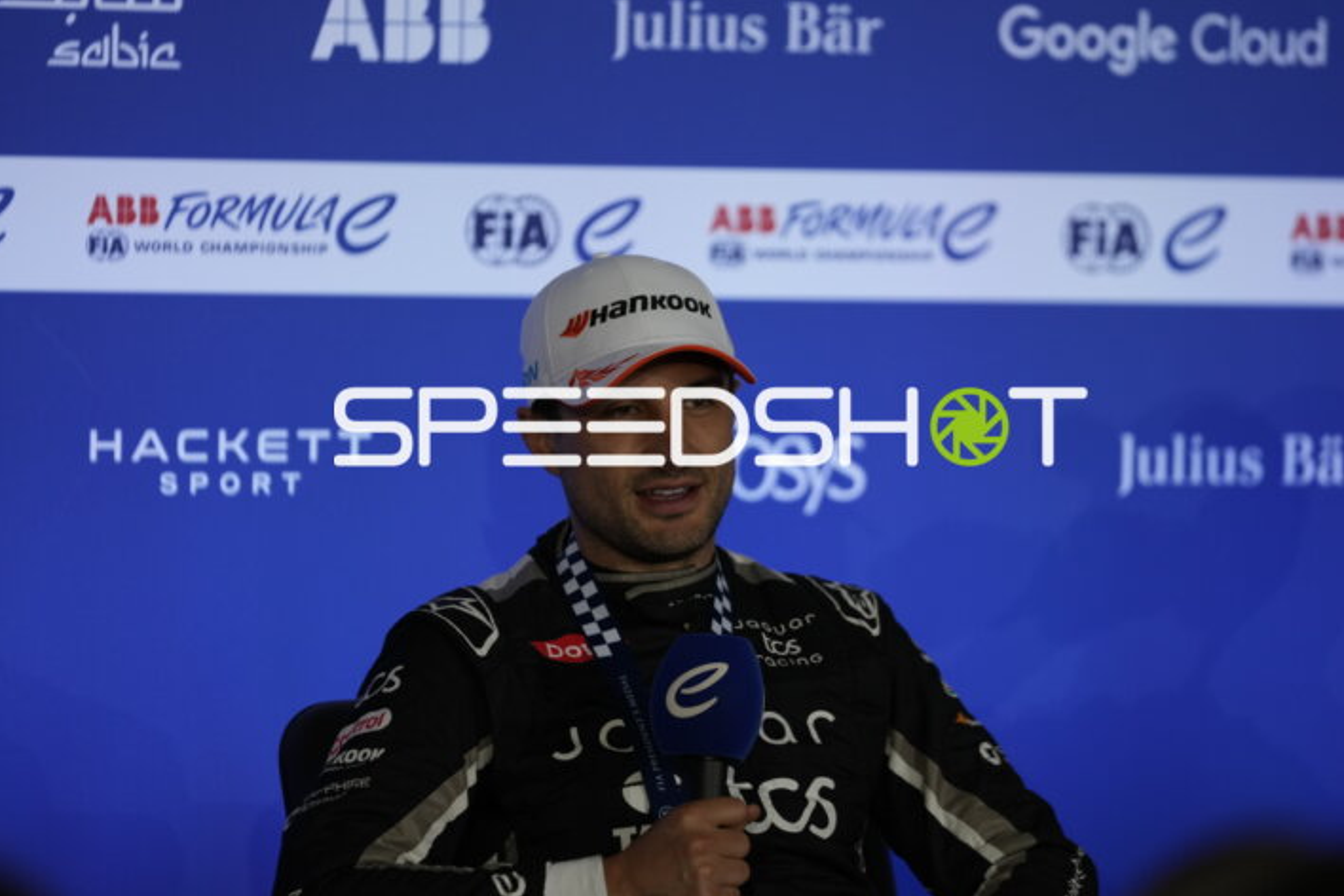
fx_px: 8437
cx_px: 714
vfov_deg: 6.1
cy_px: 430
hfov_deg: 9.1
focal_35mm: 226
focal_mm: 200
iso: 640
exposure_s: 1/640
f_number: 2.8
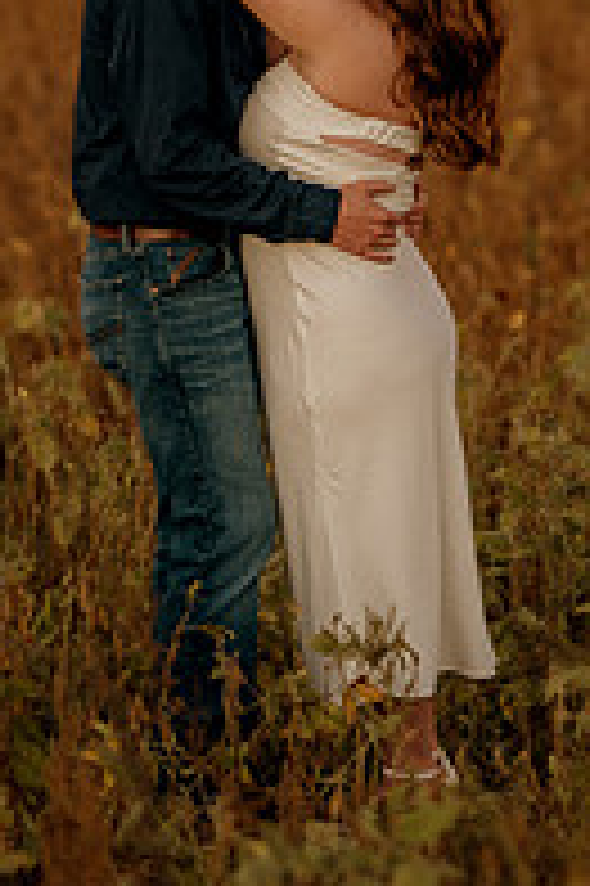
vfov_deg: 7.1
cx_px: 221
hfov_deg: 4.7
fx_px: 7141
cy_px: 144
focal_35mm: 290
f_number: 1.8
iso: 200
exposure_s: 1/125
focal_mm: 85
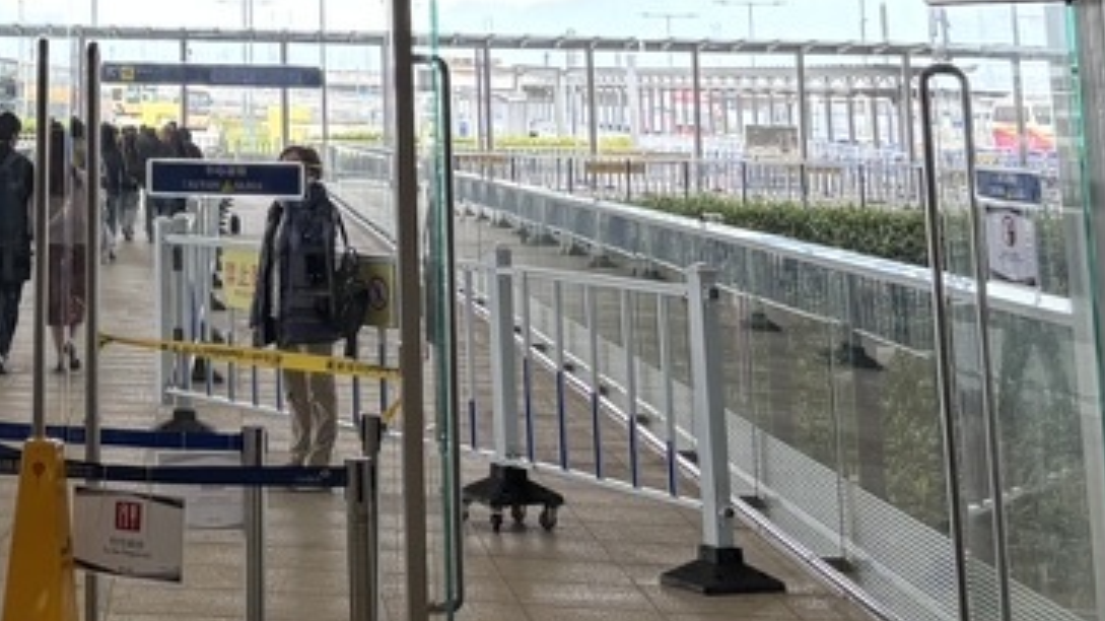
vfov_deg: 13.6
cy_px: -466
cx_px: -30
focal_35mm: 80
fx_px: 2343
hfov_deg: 25.1
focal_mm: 5.96
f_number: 1.6
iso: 64
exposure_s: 1/140
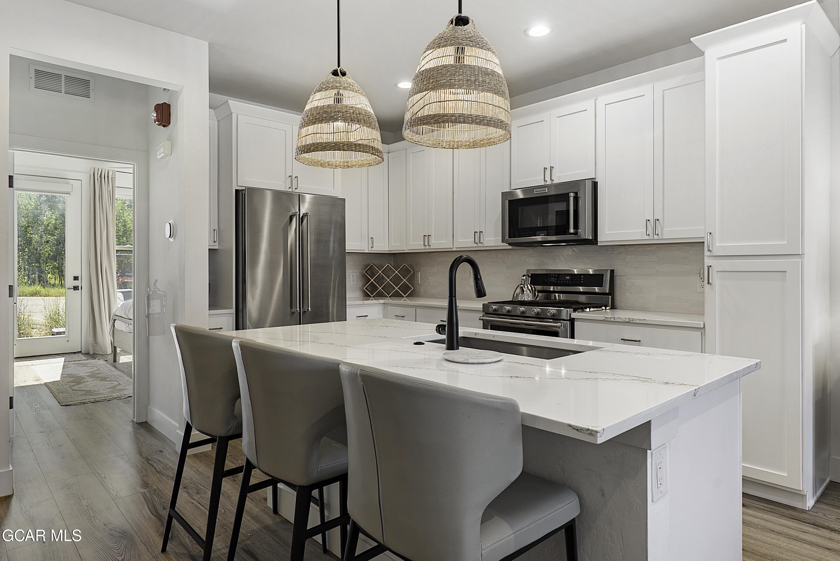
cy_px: 280
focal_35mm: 21
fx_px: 490
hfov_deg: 81.2
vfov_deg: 59.5
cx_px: 420
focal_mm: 14
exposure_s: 1/2
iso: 100
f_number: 10
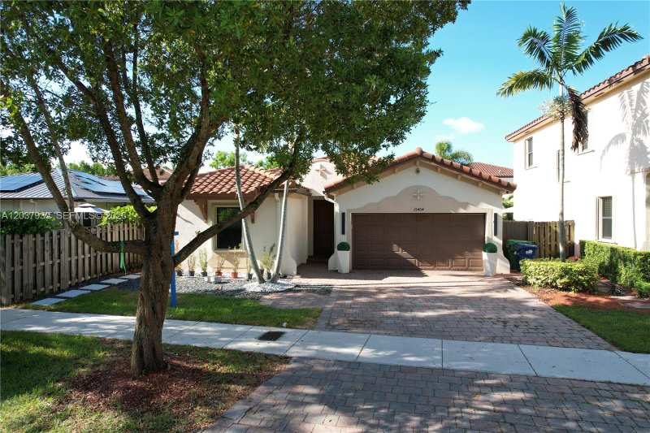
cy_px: 216
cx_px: 325
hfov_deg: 78.6
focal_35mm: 22
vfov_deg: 57.2
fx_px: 397
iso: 100
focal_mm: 8.38
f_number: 2.8
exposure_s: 1/640
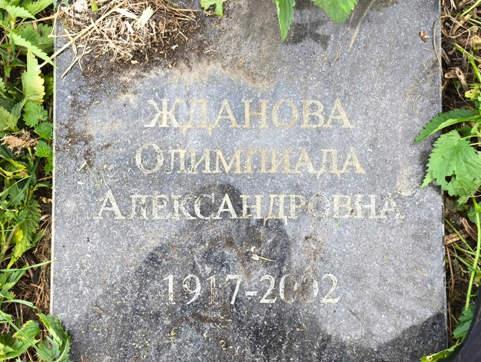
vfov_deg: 29.1
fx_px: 695
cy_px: 181
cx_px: 240
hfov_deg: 38.2
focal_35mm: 50
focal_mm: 4.71
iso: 80
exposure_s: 1/60
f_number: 1.7
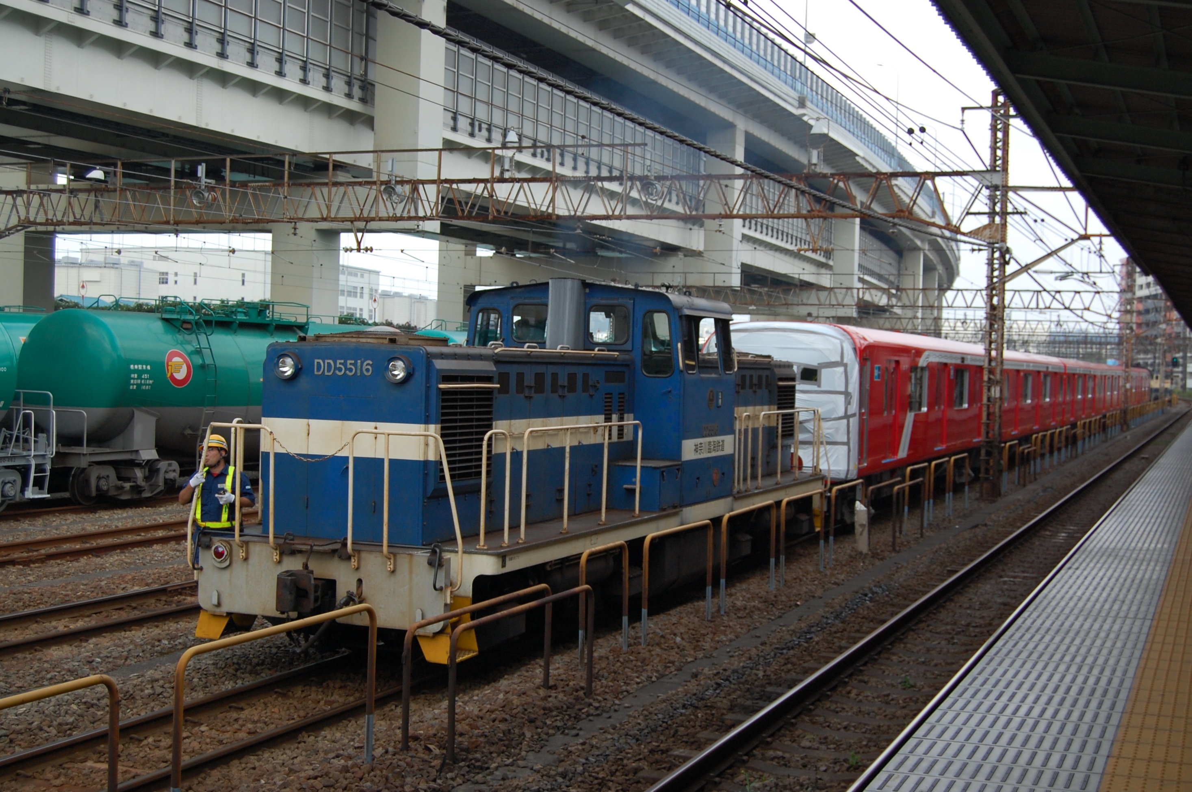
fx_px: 1538
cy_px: 396
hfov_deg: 42.4
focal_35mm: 46
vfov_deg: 28.9
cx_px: 596
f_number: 4.5
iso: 400
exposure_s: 1/640
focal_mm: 31
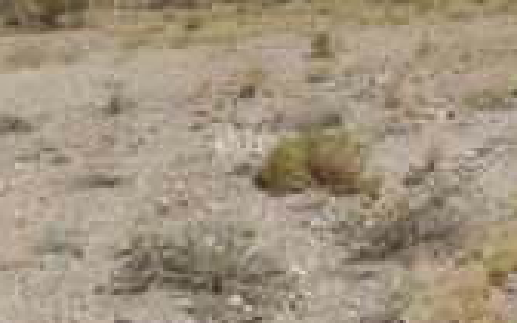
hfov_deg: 25.2
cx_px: 489
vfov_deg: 15.8
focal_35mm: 79
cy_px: -88
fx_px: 1113
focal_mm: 4.5
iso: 125
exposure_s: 1/640
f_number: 6.2
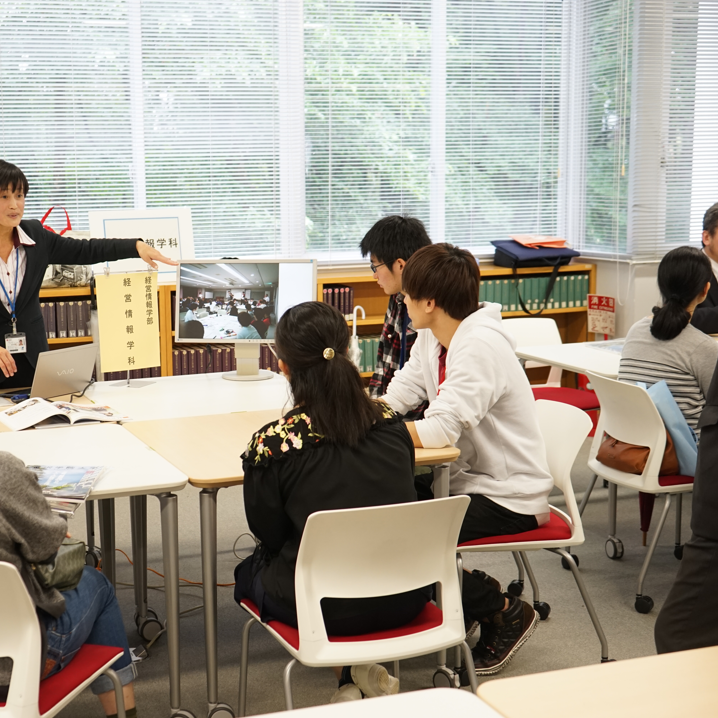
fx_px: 1173
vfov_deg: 34.0
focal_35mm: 50
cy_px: 357
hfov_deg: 33.6
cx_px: 213
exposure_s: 1/60
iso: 800
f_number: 4
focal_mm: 39
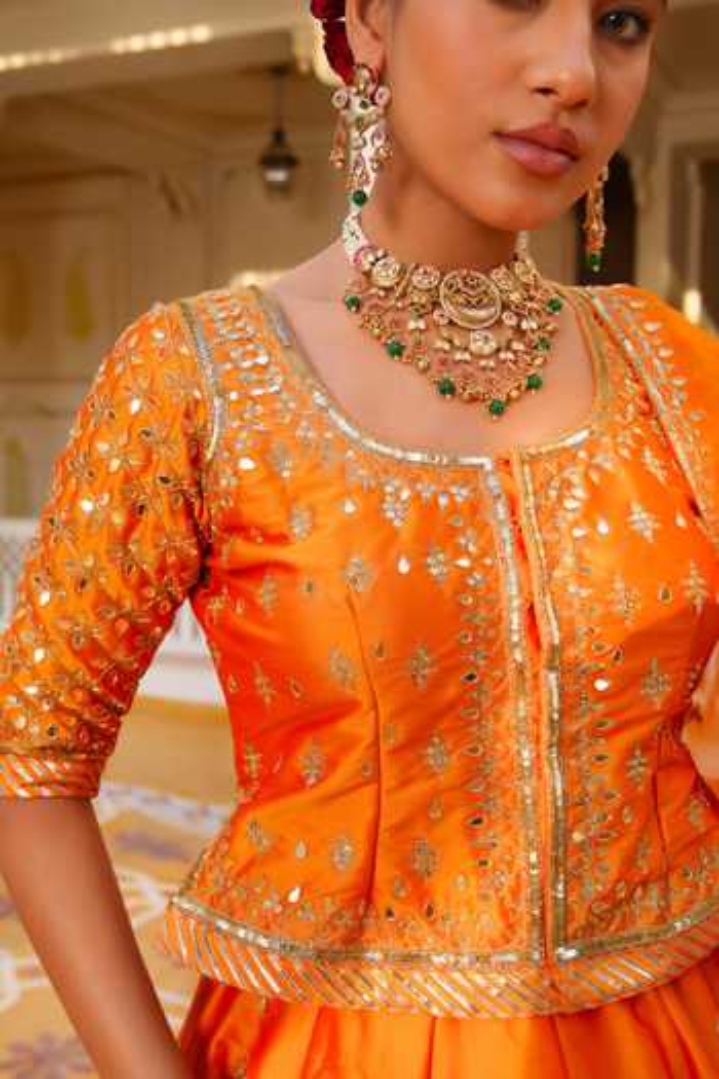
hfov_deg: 43.6
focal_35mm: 30
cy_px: 540
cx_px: 360
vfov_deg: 61.9
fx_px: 899
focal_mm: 30
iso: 100
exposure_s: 1/160
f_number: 5.6
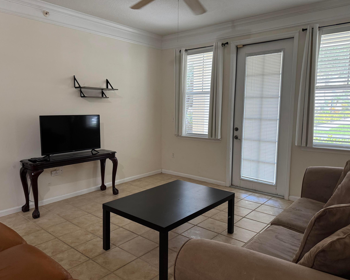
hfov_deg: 65.9
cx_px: 158
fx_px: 269
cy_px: 139
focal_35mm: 26
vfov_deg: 54.9
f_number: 1.8
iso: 250
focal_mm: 6.8
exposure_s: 1/60
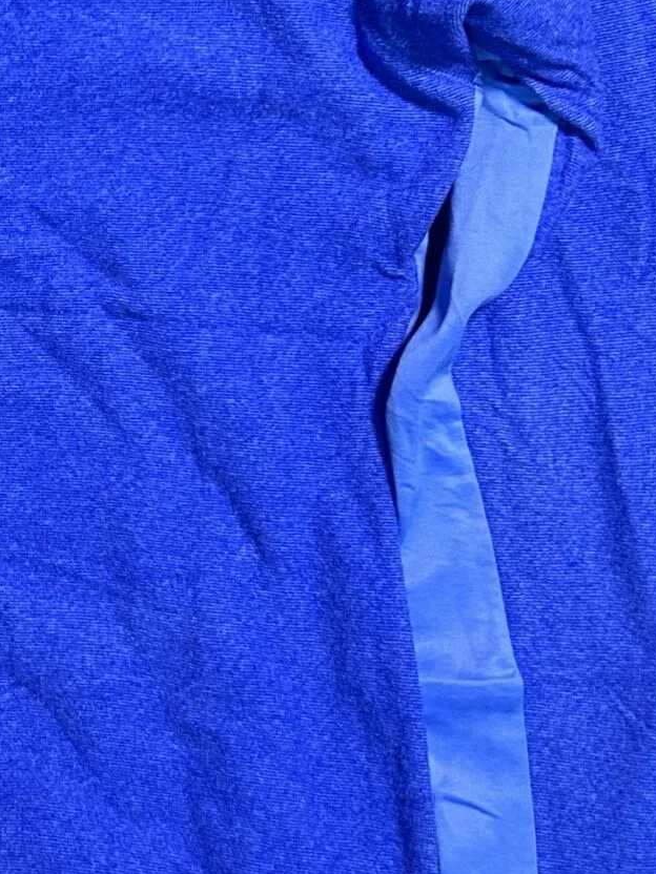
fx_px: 2021
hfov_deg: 17.6
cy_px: 265
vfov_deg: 24.3
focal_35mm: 80
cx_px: -120
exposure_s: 1/50
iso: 250
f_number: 1.5
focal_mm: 5.7
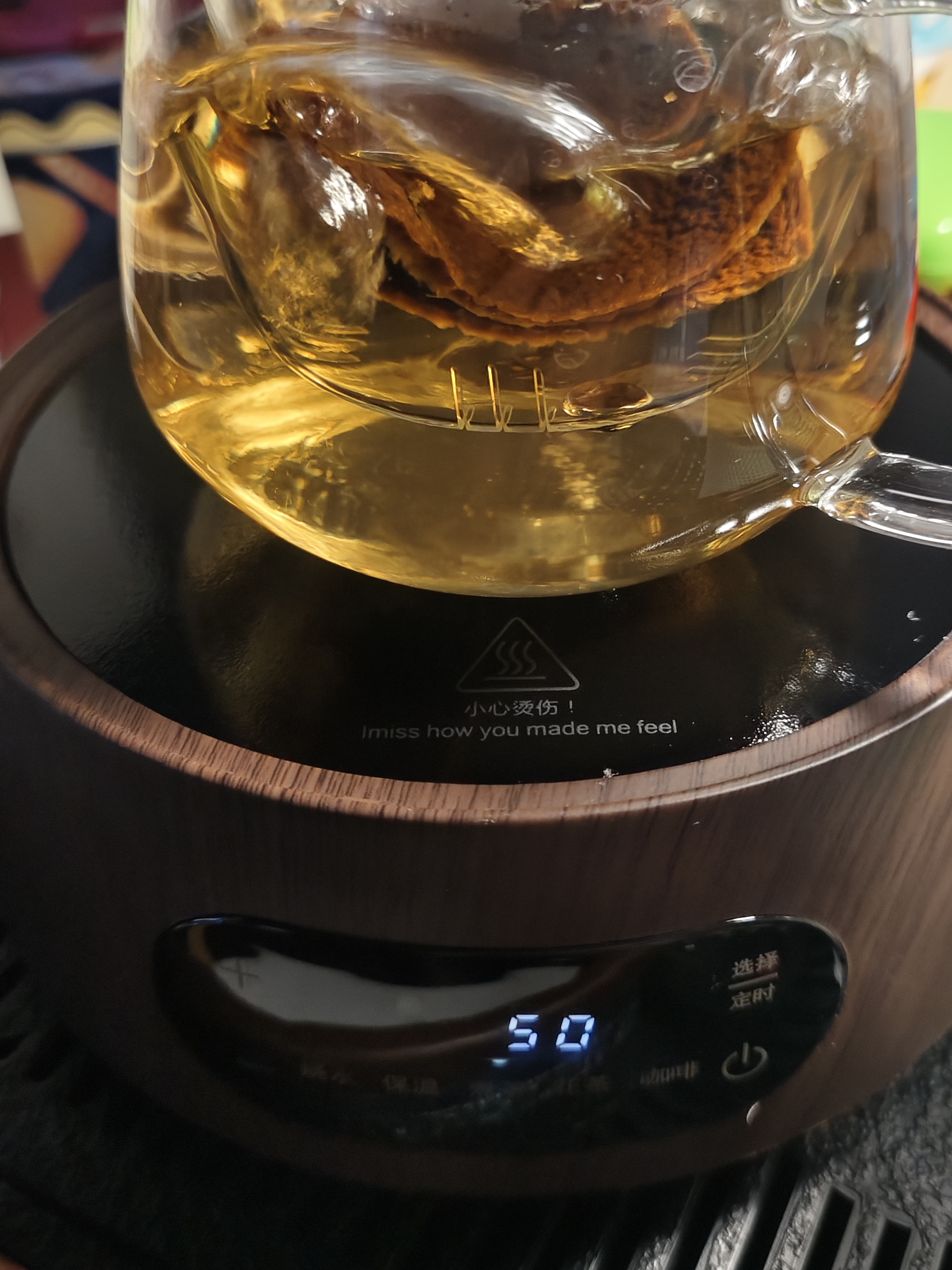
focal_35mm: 35
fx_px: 1283
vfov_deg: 52.5
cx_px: 511
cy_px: 559
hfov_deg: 40.7
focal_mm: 5.5
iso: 189
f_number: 1.75
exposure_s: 1/50
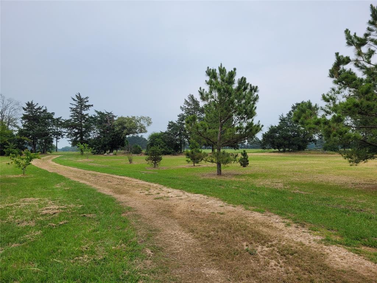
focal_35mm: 26
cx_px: 188
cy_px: 142
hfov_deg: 67.3
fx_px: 283
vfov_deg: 53.1
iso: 40
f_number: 1.8
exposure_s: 1/1854
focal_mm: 5.4
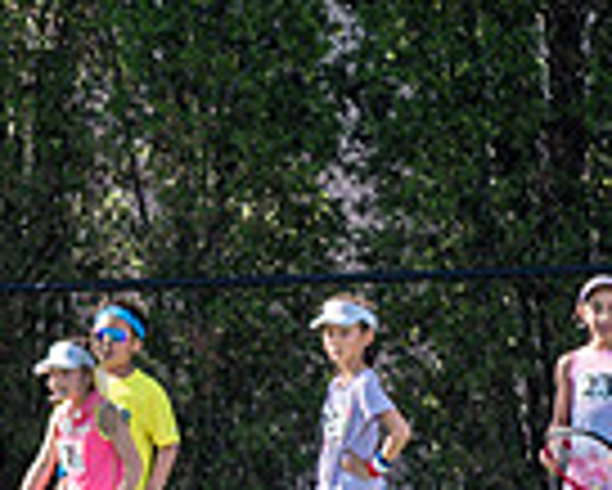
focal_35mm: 301
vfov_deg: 5.1
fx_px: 5456
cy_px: 573
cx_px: -490
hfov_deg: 6.3
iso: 200
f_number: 3.5
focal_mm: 70
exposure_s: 1/1000
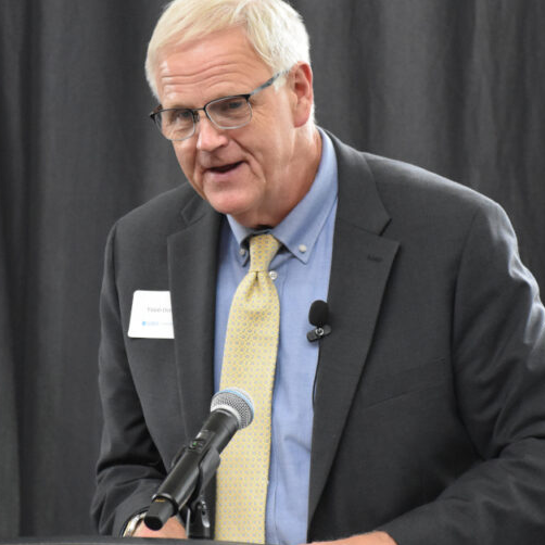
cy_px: 214
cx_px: 202
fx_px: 6713
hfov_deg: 4.6
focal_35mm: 377
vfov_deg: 4.6
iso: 3200
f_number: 4.8
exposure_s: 1/400
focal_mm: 145
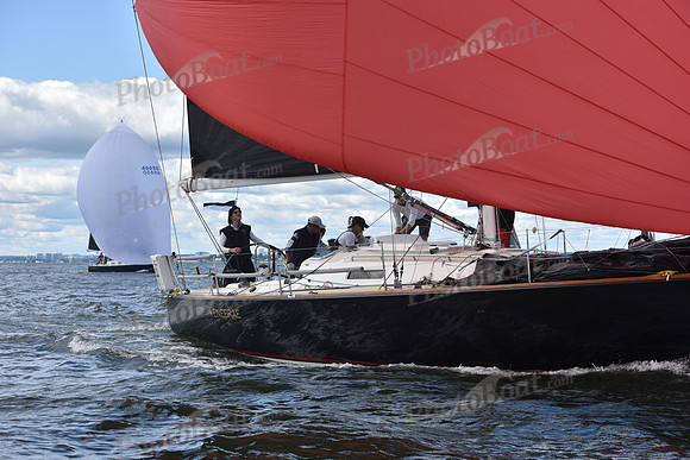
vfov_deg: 18.2
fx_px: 1438
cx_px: 345
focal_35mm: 75
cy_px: 230
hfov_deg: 27.0
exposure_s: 1/800
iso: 250
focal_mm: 75
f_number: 7.1
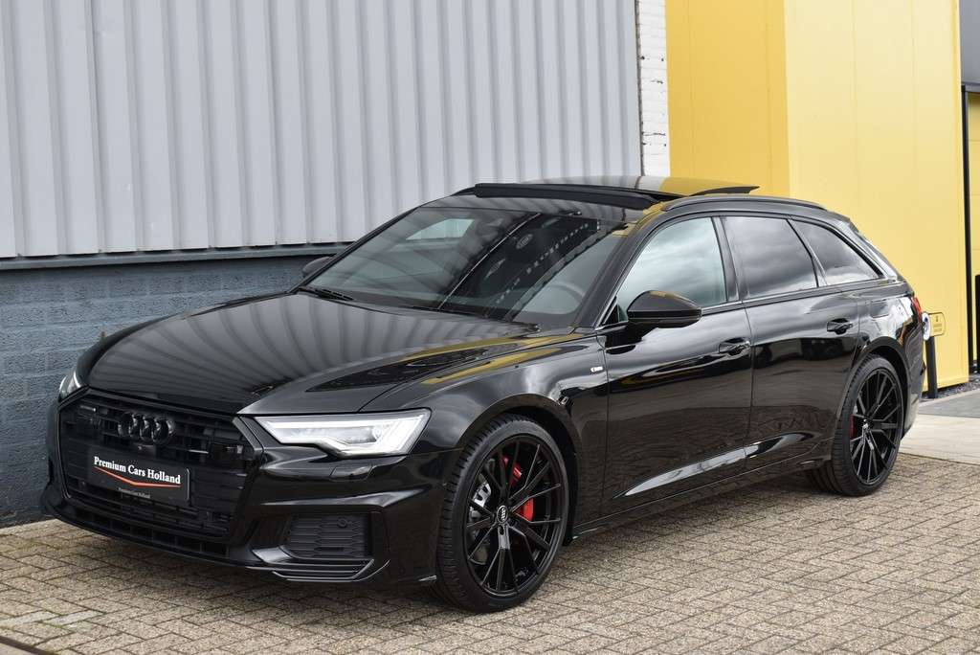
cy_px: 328
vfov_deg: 22.7
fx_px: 1634
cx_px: 490
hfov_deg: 33.4
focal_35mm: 60
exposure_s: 1/200
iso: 400
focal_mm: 40
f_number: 7.1
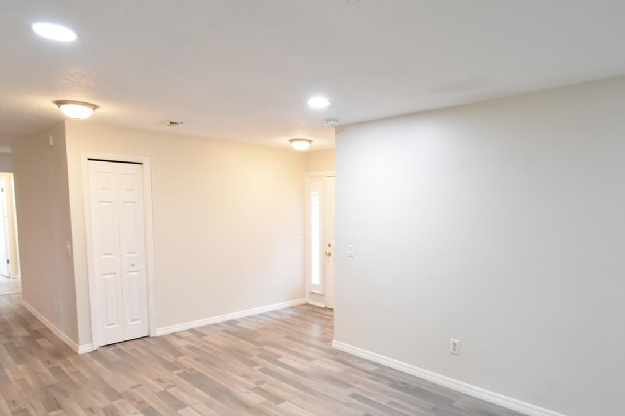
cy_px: 244
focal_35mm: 22
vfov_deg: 56.9
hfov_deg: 78.3
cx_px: 348
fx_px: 382
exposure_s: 1/30
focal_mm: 10
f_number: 3.5
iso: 800
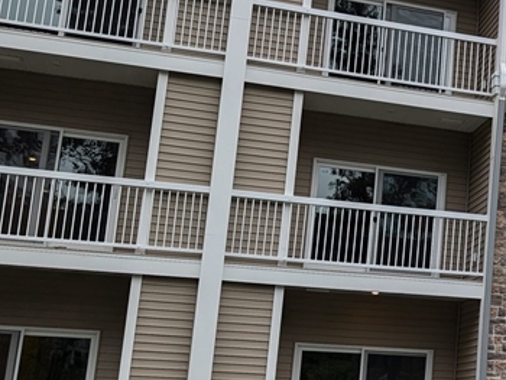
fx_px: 1024
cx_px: 603
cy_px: 178
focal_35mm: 70
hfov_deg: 25.1
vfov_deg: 21.0
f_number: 1.68
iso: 21
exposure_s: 1/385
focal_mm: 6.9
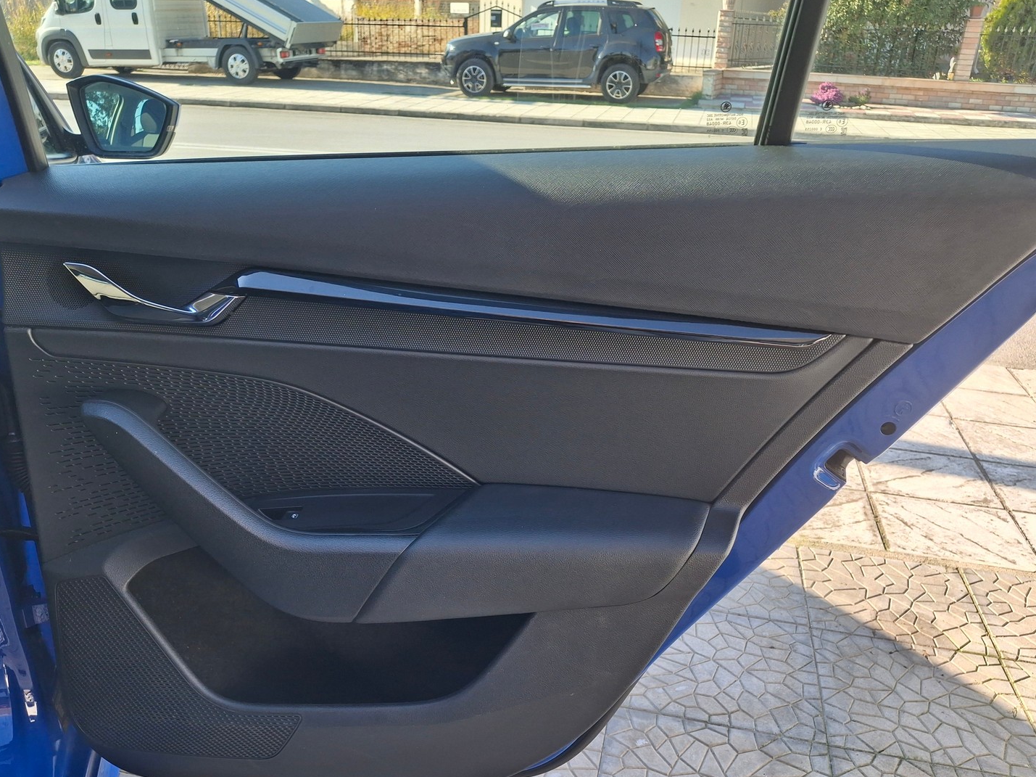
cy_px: 432
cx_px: 514
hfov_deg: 63.5
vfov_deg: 49.6
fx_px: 838
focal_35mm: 28
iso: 32
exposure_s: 1/347
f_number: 1.8
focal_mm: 4.69
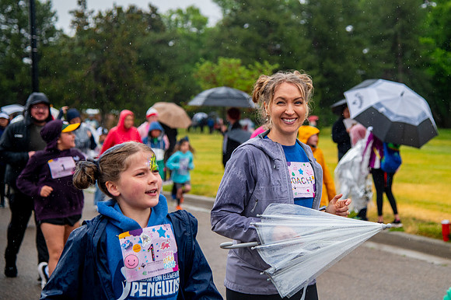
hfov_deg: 25.7
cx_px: 269
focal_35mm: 79
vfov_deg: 17.3
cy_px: 121
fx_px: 987
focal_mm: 66
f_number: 4
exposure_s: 1/1600
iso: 1600
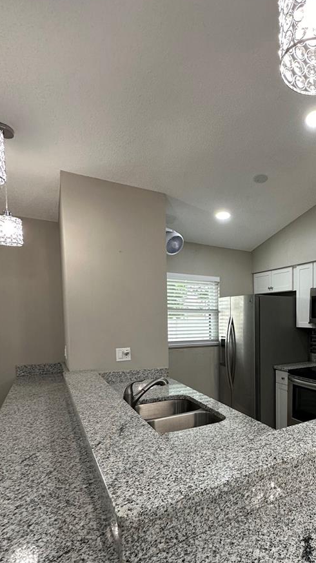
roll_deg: +0.0
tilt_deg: -2.8
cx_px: 288
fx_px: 313
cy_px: 337
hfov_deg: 47.8
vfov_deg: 82.9
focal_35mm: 21
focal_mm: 2.22
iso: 160
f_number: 2.2
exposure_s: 1/120
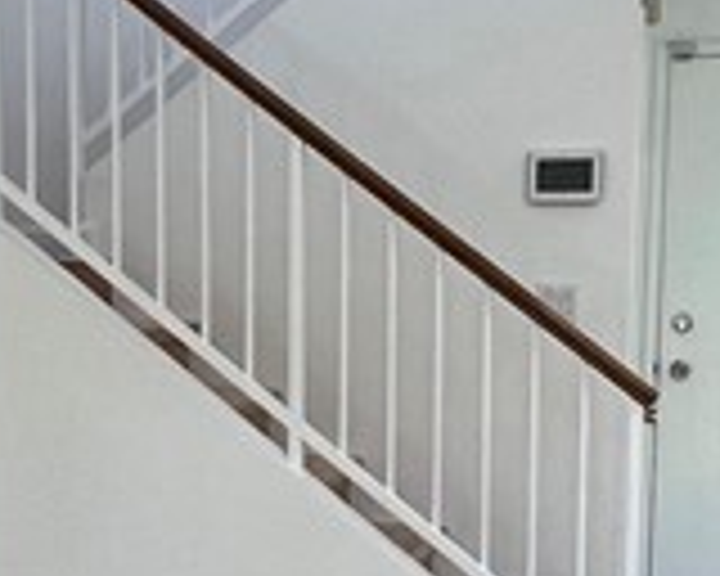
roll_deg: +0.7
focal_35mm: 81
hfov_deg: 23.3
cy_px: 531
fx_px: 1726
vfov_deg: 18.6
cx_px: 162
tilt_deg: -7.1
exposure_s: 1/120
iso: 125
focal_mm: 1.57
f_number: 1.8
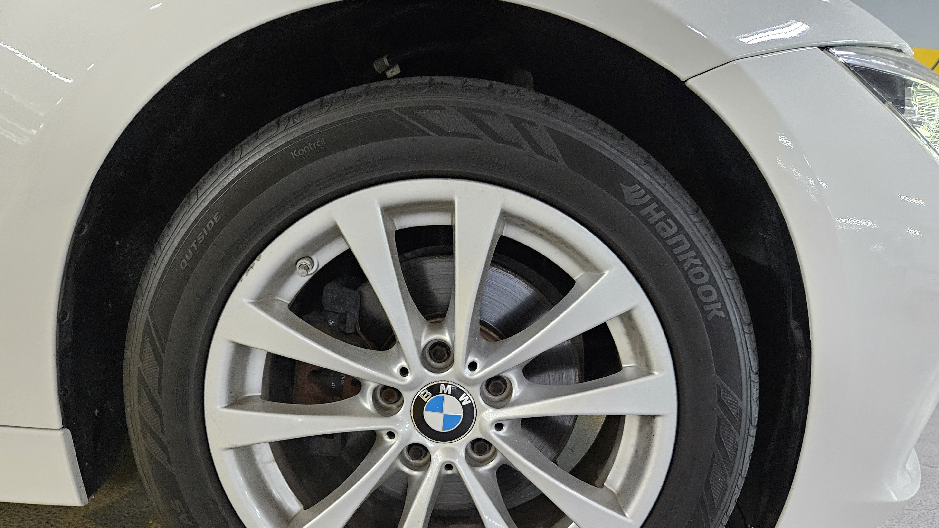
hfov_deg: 71.9
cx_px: 478
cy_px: 353
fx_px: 647
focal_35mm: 26
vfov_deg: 43.7
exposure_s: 1/60
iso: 800
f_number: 1.8
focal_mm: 5.4
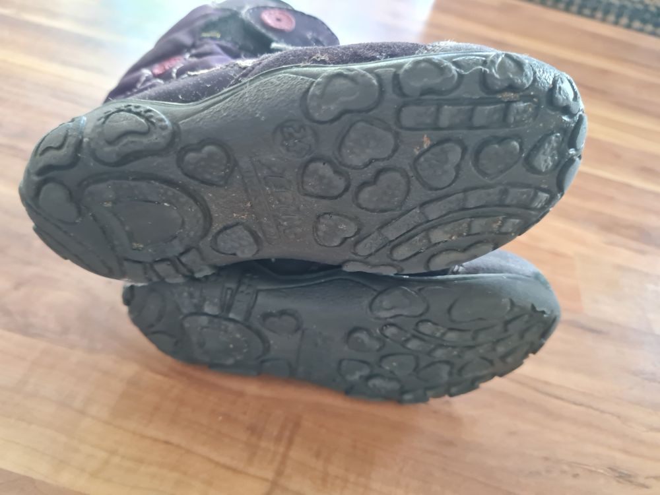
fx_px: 496
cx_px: 330
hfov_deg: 67.3
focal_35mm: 26
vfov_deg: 53.1
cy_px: 248
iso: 640
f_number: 1.8
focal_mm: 5.4
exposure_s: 1/50
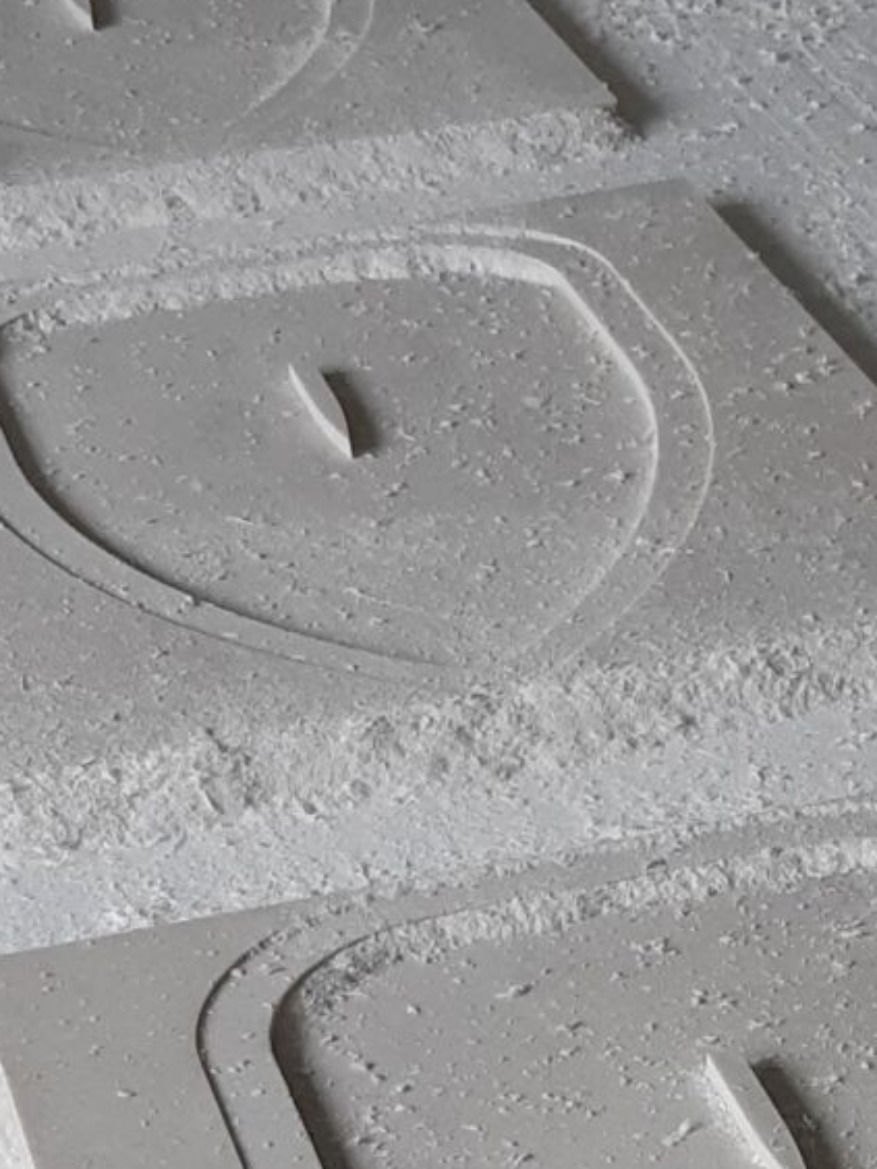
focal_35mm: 118
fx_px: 3986
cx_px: 952
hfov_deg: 12.4
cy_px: 1362
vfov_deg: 16.1
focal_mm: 3.92
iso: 64
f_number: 1.7
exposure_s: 1/120
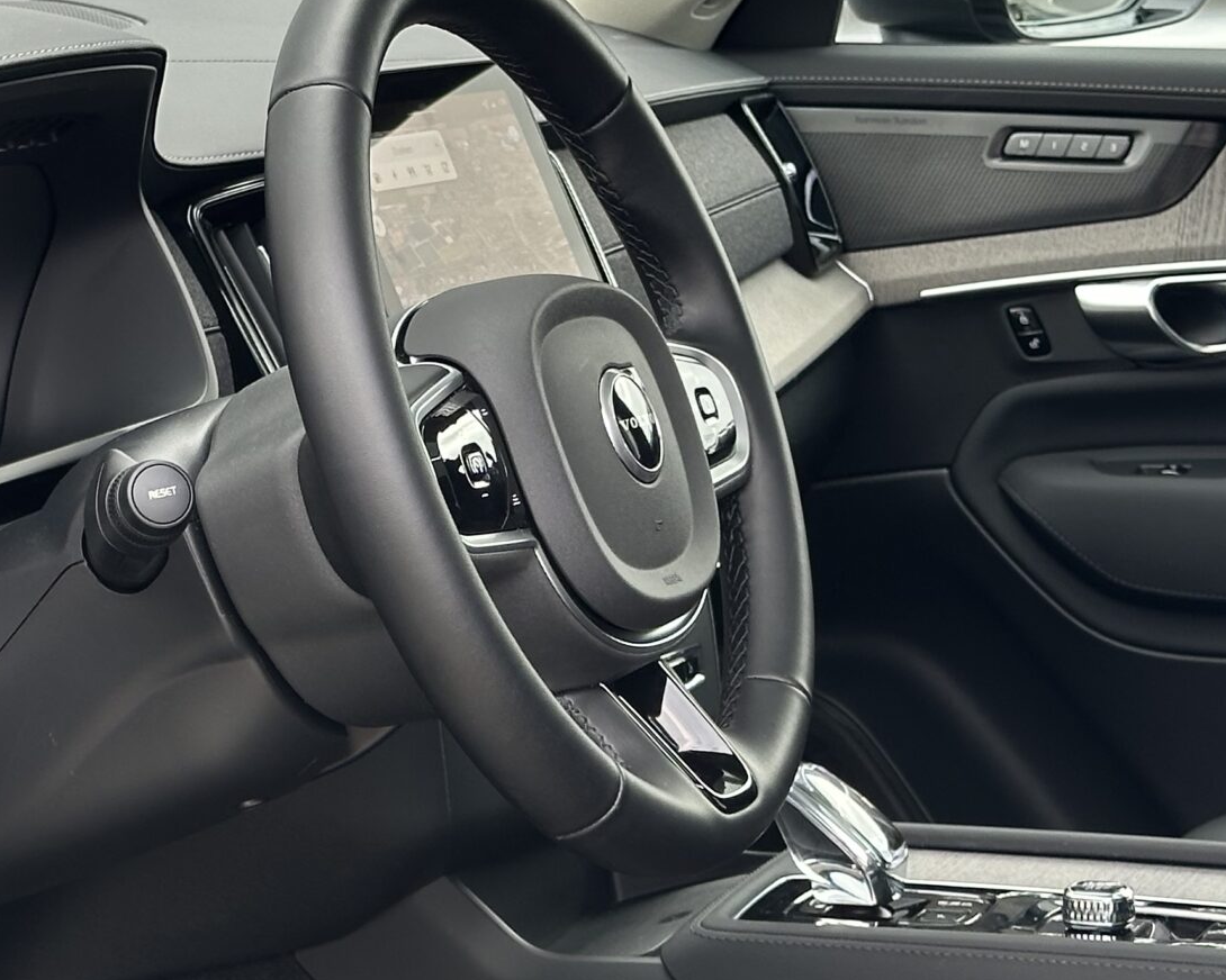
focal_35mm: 110
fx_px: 3991
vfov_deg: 13.9
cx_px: 336
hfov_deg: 17.4
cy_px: 823
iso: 64
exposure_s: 1/297
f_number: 1.78
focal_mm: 6.86
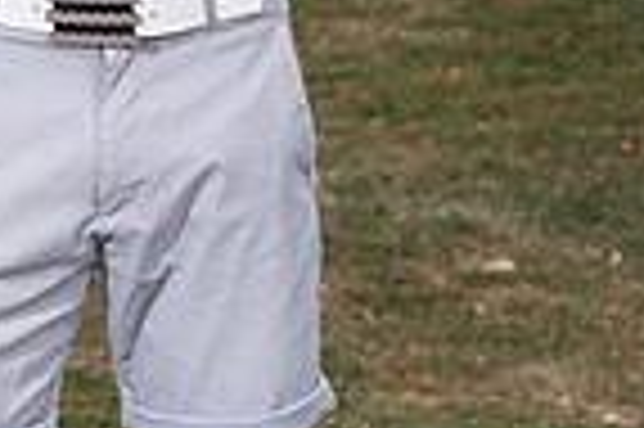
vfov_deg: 3.9
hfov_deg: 5.9
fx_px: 6182
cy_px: -505
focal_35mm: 346
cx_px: 0
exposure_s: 1/250
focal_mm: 110
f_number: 6.3
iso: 200
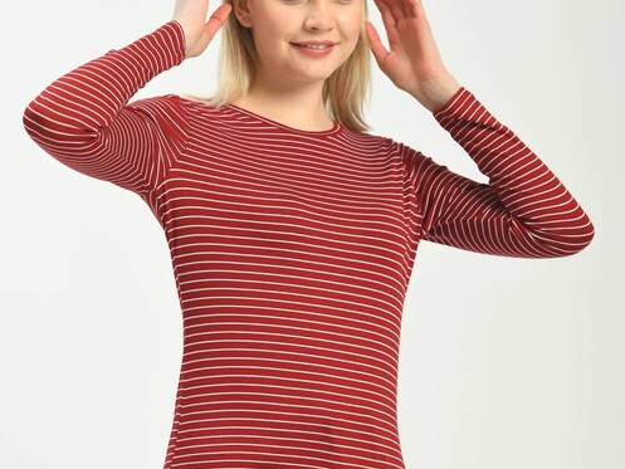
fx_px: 3666
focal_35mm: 203
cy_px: 230
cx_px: 313
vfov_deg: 7.3
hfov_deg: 9.7
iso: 100
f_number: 6.3
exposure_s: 1/160
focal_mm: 140
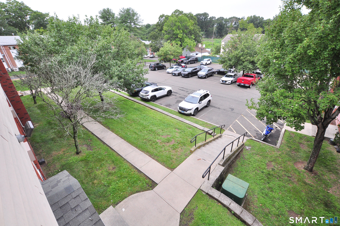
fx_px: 141
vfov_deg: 77.2
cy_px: 113
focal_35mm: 15
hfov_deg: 100.5
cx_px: 170
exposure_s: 1/50
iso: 800
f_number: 9
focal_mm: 10
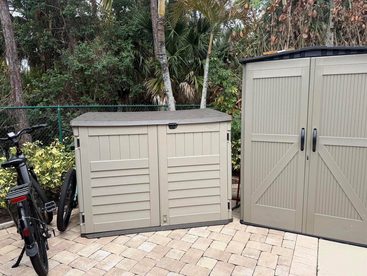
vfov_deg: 56.8
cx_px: 184
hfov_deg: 71.6
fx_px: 254
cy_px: 138
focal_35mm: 24
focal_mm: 6.76
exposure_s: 1/1174
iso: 80
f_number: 1.78
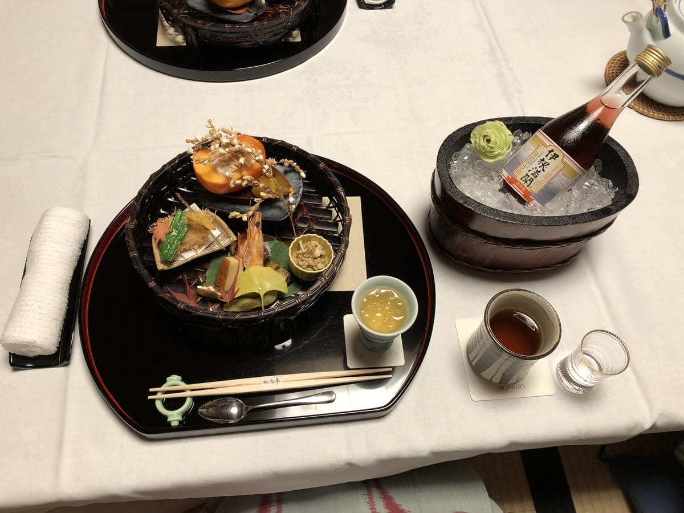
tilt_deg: -59.0
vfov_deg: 48.2
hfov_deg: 61.7
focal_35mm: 29
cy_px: 256
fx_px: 573
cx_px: 342
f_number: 1.8
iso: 40
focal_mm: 3.99
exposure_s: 1/15
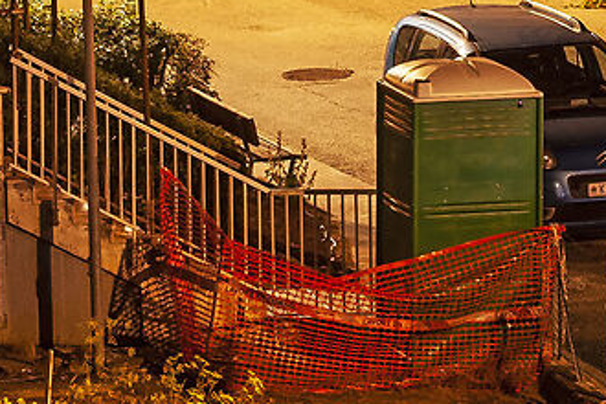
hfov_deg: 4.7
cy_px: -433
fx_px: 7103
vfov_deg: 3.2
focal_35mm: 422
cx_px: 1579
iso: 100
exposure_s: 30
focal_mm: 58
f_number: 9.5
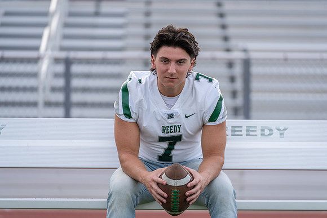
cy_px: 109
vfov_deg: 7.9
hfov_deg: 11.8
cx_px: 164
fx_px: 1581
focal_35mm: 174
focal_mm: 174
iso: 100
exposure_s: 1/500
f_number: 2.8
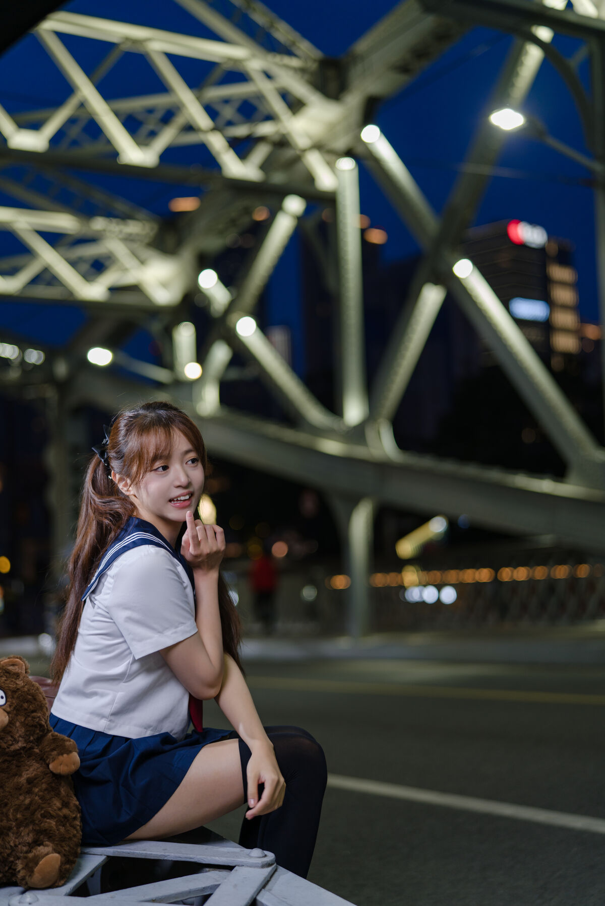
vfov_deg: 39.6
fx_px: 1260
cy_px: 453
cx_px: 302
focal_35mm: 50
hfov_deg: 27.0
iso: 200
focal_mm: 50
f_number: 1.6
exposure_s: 1/125
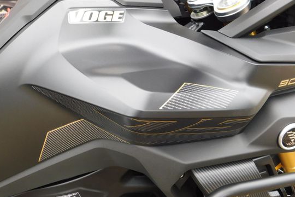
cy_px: 96
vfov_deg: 35.9
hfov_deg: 51.9
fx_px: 303
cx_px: 153
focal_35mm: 37
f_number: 3.2
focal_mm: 5.3
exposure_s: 1/100
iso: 125
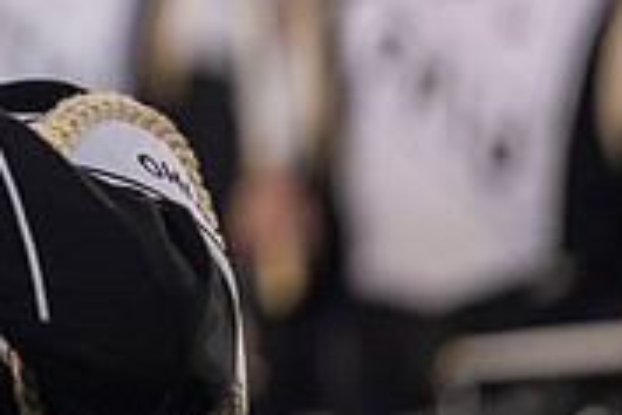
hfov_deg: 3.1
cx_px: -250
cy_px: -176
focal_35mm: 655
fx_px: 11316
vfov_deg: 2.1
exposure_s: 1/500
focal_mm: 200
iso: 1000
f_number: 2.8
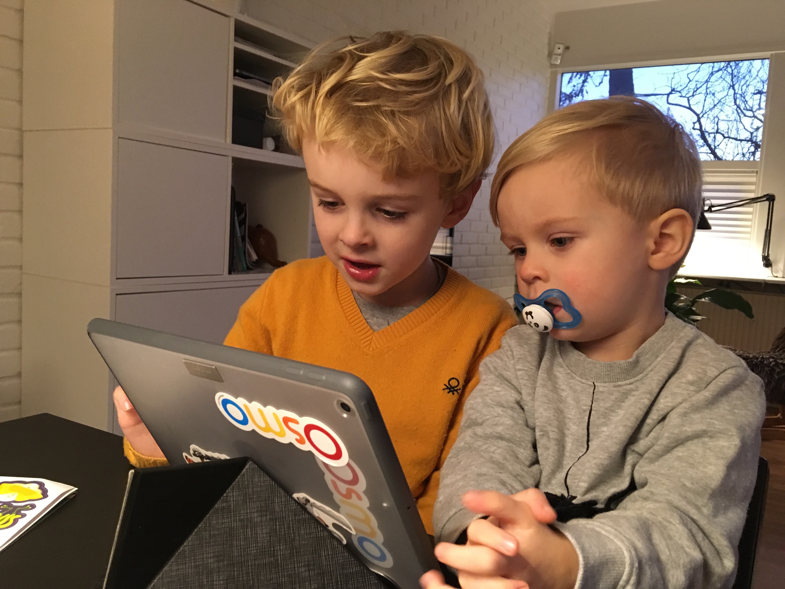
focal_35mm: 29
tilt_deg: -7.3
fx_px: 658
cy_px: 294
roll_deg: -2.6
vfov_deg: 48.2
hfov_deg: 61.7
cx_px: 392
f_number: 2.2
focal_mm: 4.15
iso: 200
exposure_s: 1/17
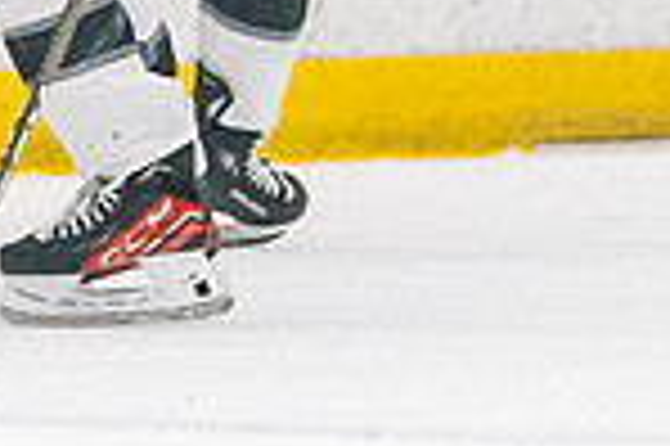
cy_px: -231
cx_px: -629
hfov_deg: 1.2
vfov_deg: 0.8
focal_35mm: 1780
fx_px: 33091
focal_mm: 200
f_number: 2.8
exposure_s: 1/1250
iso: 3200
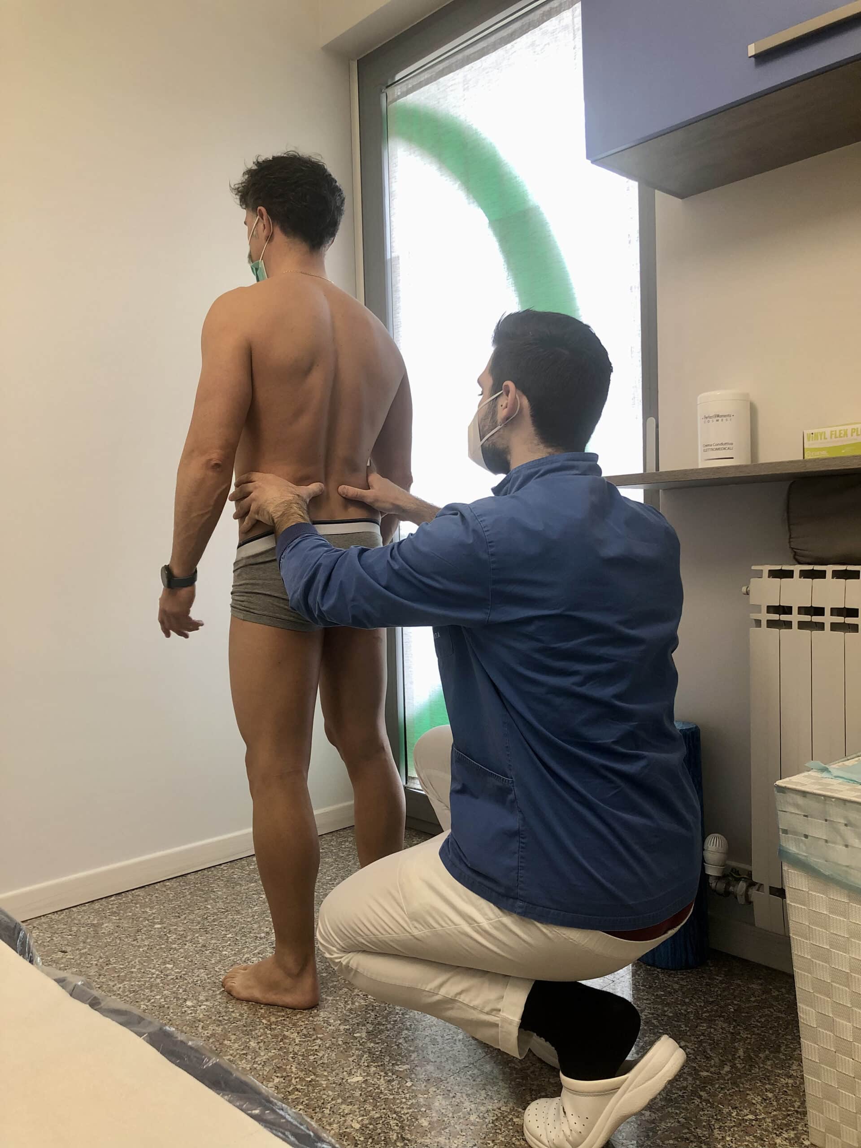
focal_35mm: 28
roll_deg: +1.7
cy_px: 574
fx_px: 929
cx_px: 430
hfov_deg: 49.7
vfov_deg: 63.4
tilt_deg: -1.3
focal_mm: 4
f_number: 1.8
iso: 32
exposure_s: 1/33
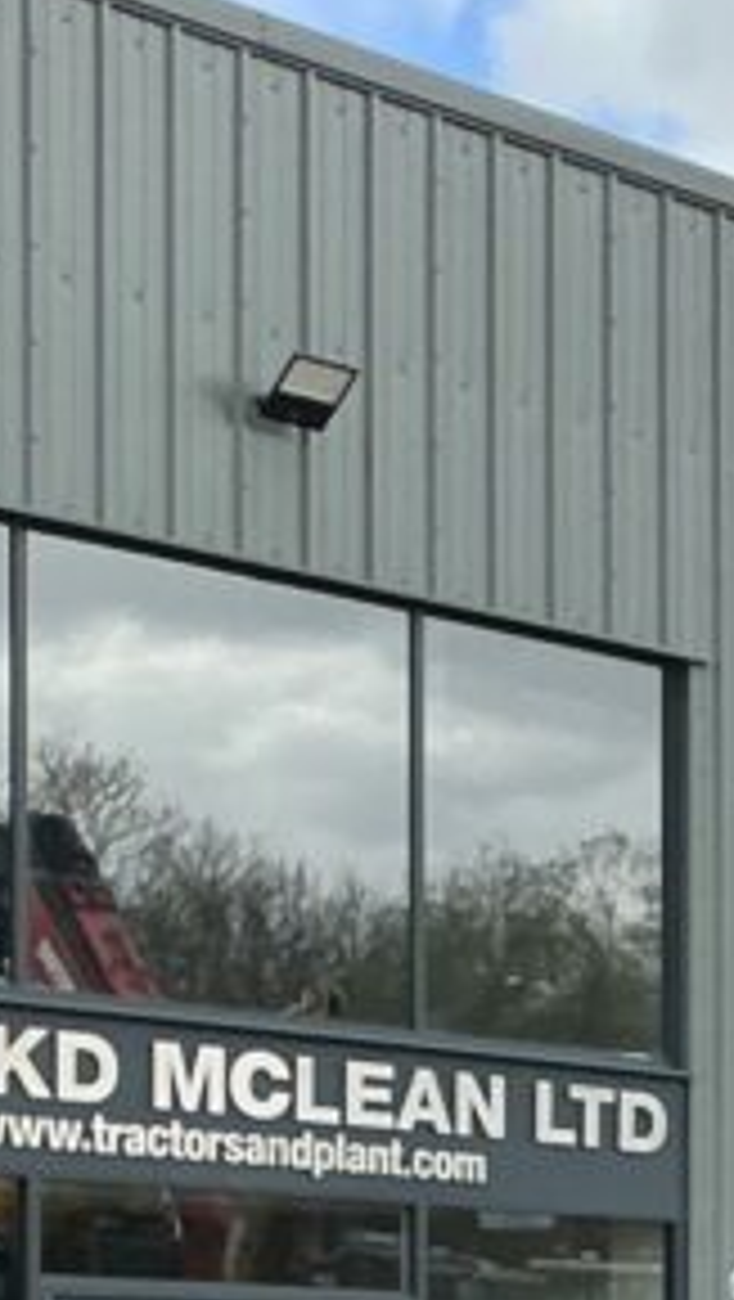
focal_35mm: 108
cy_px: 1678
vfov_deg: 18.5
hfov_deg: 9.5
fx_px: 3729
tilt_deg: -3.0
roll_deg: -1.7
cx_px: 1986
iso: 25
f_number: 1.8
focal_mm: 3
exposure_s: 1/829
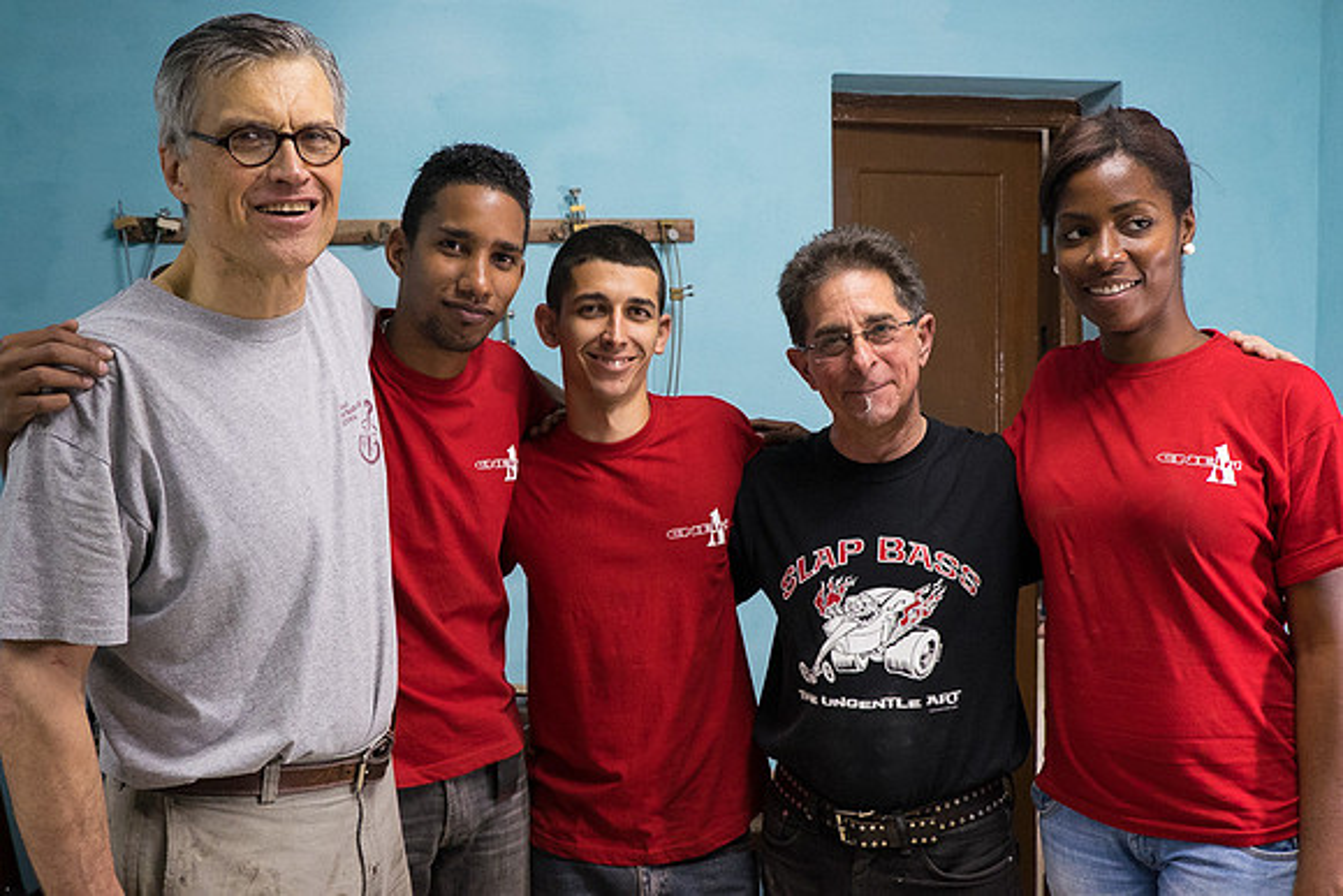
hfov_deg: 53.1
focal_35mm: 36
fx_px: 1343
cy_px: 448
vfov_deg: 36.9
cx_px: 672
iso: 2500
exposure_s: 1/60
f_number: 4.5
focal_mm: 24.3
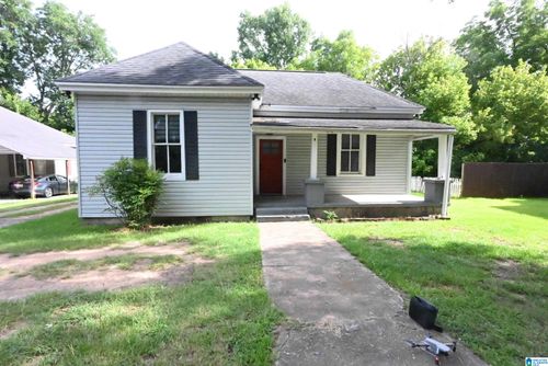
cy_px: 183
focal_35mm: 18
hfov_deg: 90.0
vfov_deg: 67.5
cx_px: 274
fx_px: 274
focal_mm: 12
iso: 25600
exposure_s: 1/2000
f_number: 16
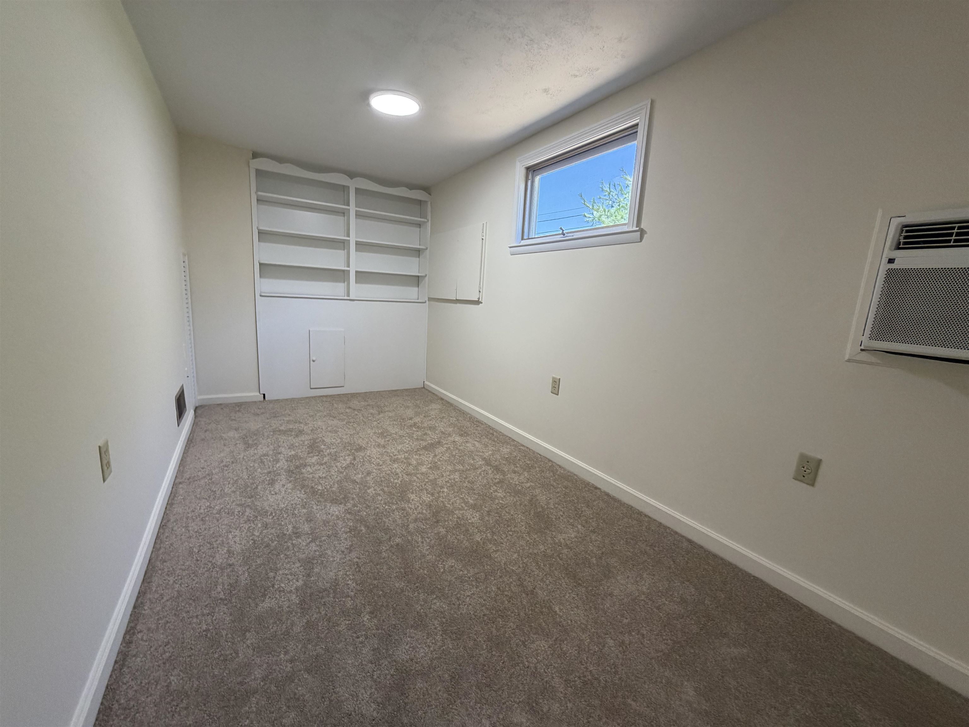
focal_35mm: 14
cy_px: 364
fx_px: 392
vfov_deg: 85.7
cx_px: 484
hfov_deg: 102.1
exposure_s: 1/120
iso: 250
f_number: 2.2
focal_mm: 2.22
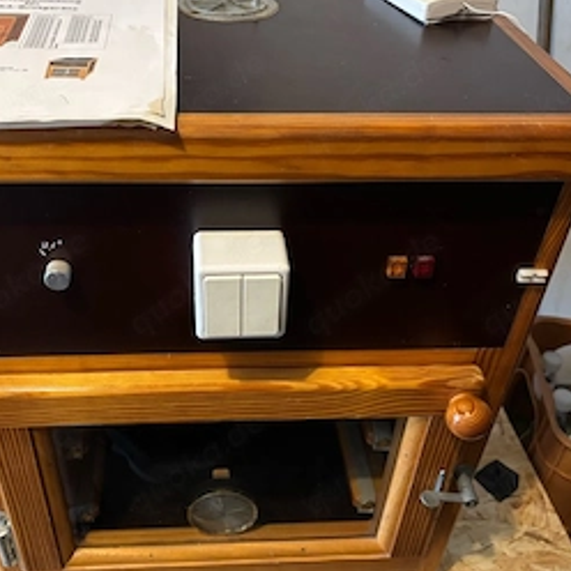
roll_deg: -3.2
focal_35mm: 37
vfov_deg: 44.9
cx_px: 246
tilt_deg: -39.7
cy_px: 309
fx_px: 691
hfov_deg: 44.8
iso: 640
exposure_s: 1/33
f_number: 1.6
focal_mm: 5.96
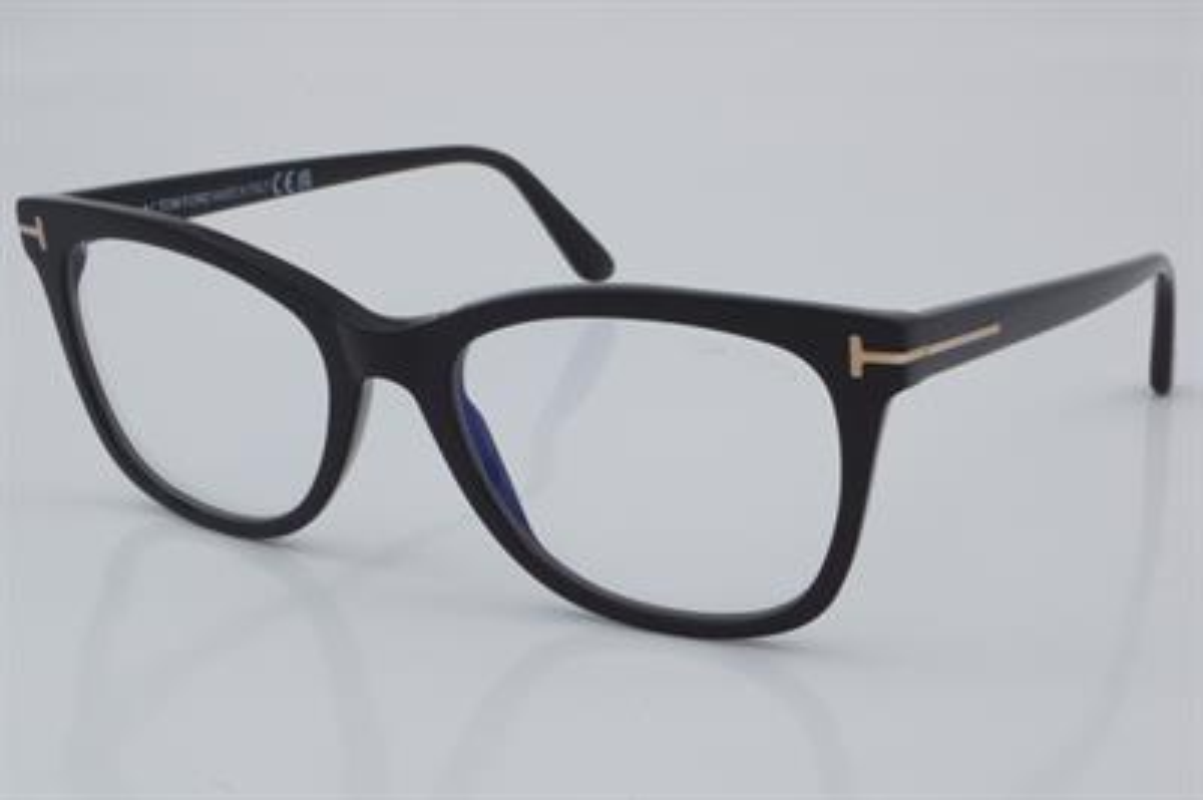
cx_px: 602
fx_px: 2504
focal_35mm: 75
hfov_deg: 27.0
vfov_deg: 18.2
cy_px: 400
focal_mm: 50
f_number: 32
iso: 100
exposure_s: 1/4
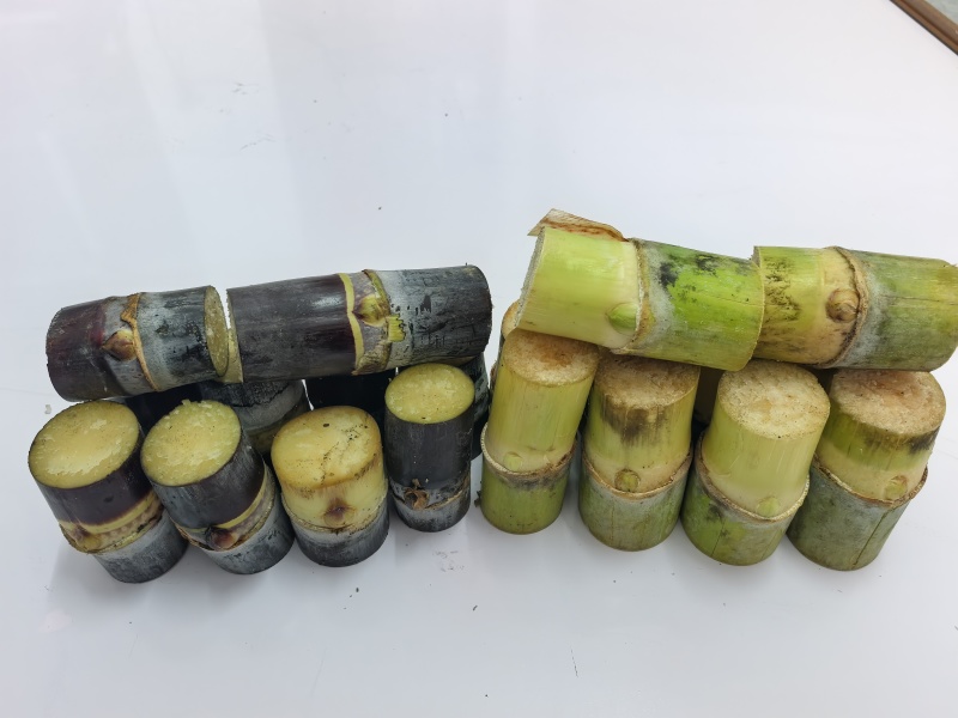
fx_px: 747
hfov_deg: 65.3
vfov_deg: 51.4
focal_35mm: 27
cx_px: 479
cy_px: 359
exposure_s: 1/33.3
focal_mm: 6.98
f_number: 4
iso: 400
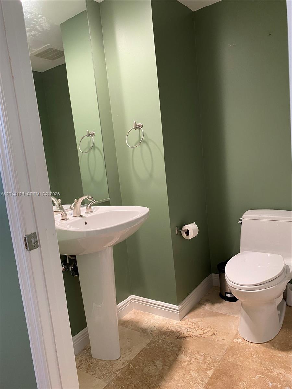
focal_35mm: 26
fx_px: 292
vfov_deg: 67.3
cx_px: 146
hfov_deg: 53.1
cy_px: 194
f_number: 1.8
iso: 160
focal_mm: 4.25
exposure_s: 1/60
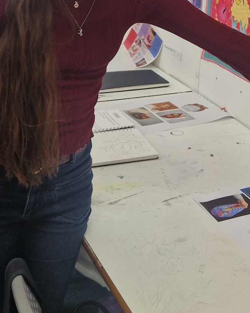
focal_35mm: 65
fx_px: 601
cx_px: 234
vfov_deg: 27.6
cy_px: 7
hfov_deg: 22.8
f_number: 1.8
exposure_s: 1/100
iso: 50
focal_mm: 5.4
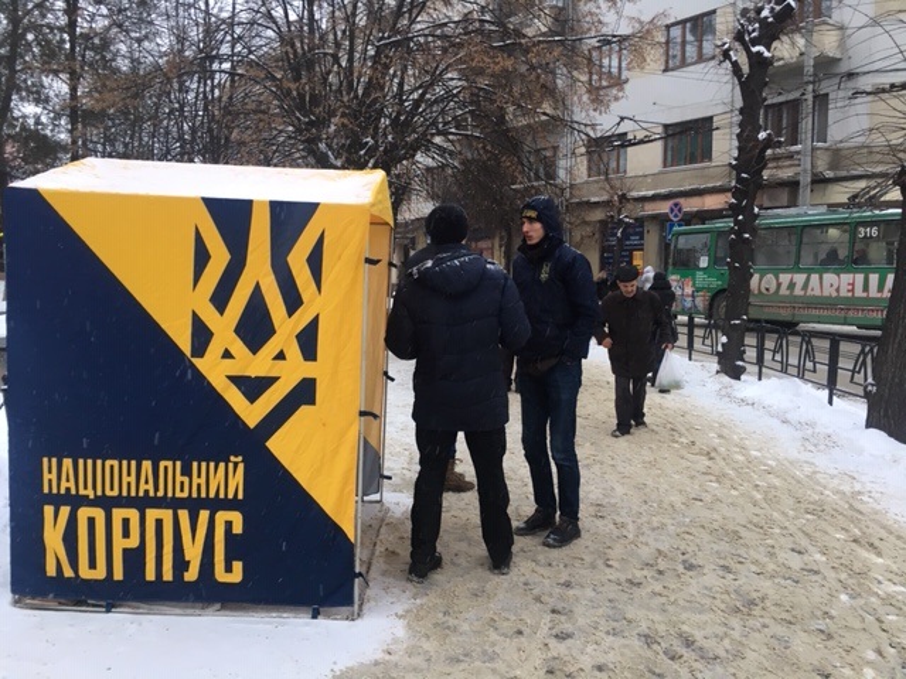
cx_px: 453
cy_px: 340
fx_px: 759
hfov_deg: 61.7
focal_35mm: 29
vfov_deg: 48.2
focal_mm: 4.15
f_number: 2.2
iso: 40
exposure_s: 1/33
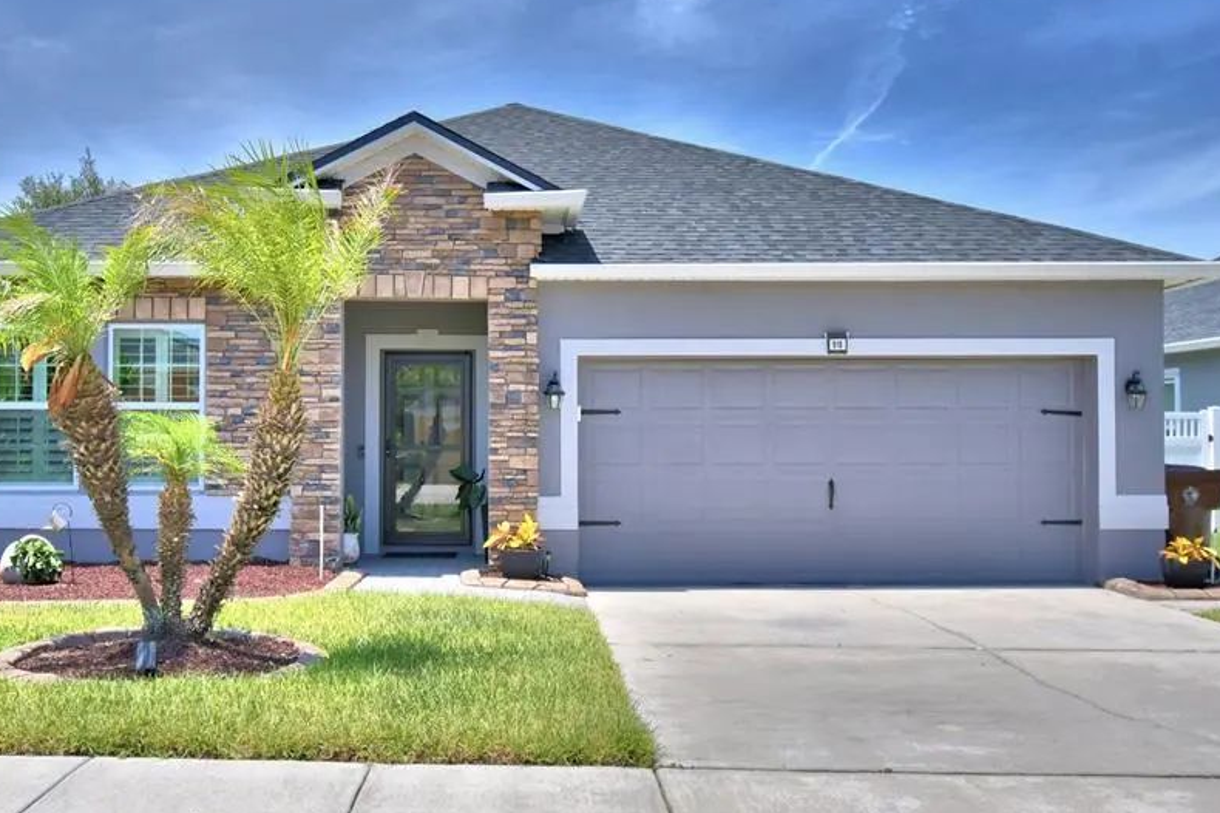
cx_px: 522
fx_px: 1186
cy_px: 406
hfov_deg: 54.3
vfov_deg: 37.8
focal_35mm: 35
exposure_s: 1/800
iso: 100
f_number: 5.6
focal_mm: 18
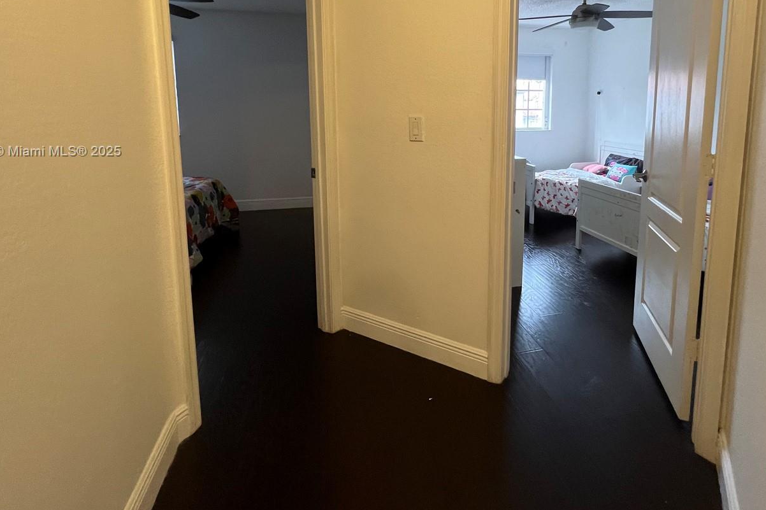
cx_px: 427
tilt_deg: -7.2
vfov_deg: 64.8
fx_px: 383
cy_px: 152
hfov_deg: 89.6
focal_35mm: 18
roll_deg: +1.0
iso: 250
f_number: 1.8
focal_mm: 1.57
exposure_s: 1/120
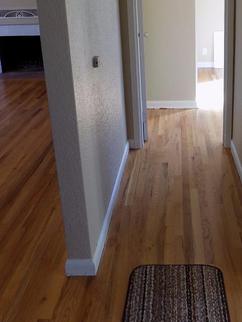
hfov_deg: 32.3
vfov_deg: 42.4
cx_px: 181
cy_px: 110
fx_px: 410
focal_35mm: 44
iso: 80
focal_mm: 4
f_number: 3.1
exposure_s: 1/30
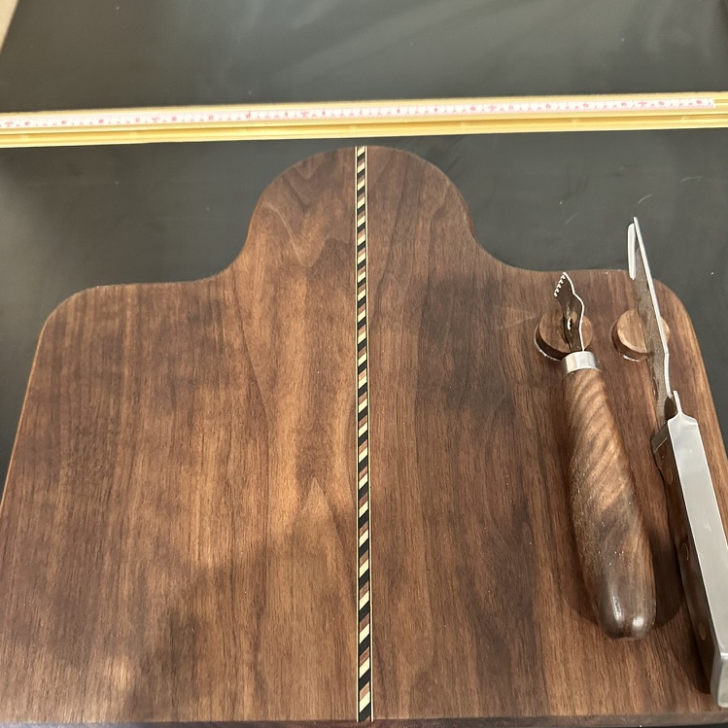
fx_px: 690
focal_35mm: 29
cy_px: 398
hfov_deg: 55.6
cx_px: 370
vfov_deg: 55.5
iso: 800
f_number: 1.78
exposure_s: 1/30
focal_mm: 6.86
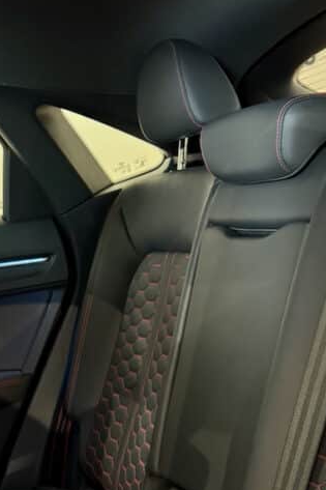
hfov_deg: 24.2
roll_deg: +5.5
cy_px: 473
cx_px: 158
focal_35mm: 56
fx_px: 761
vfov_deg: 33.1
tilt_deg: -18.9
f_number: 1.78
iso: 1000
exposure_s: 1/25
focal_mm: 6.76
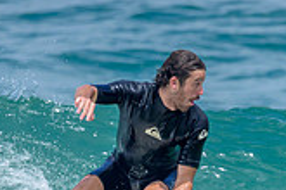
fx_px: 30584
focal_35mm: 3850
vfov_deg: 0.4
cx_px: 199
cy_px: 254
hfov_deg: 0.5
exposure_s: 1/2000
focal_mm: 800
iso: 400
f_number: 6.3
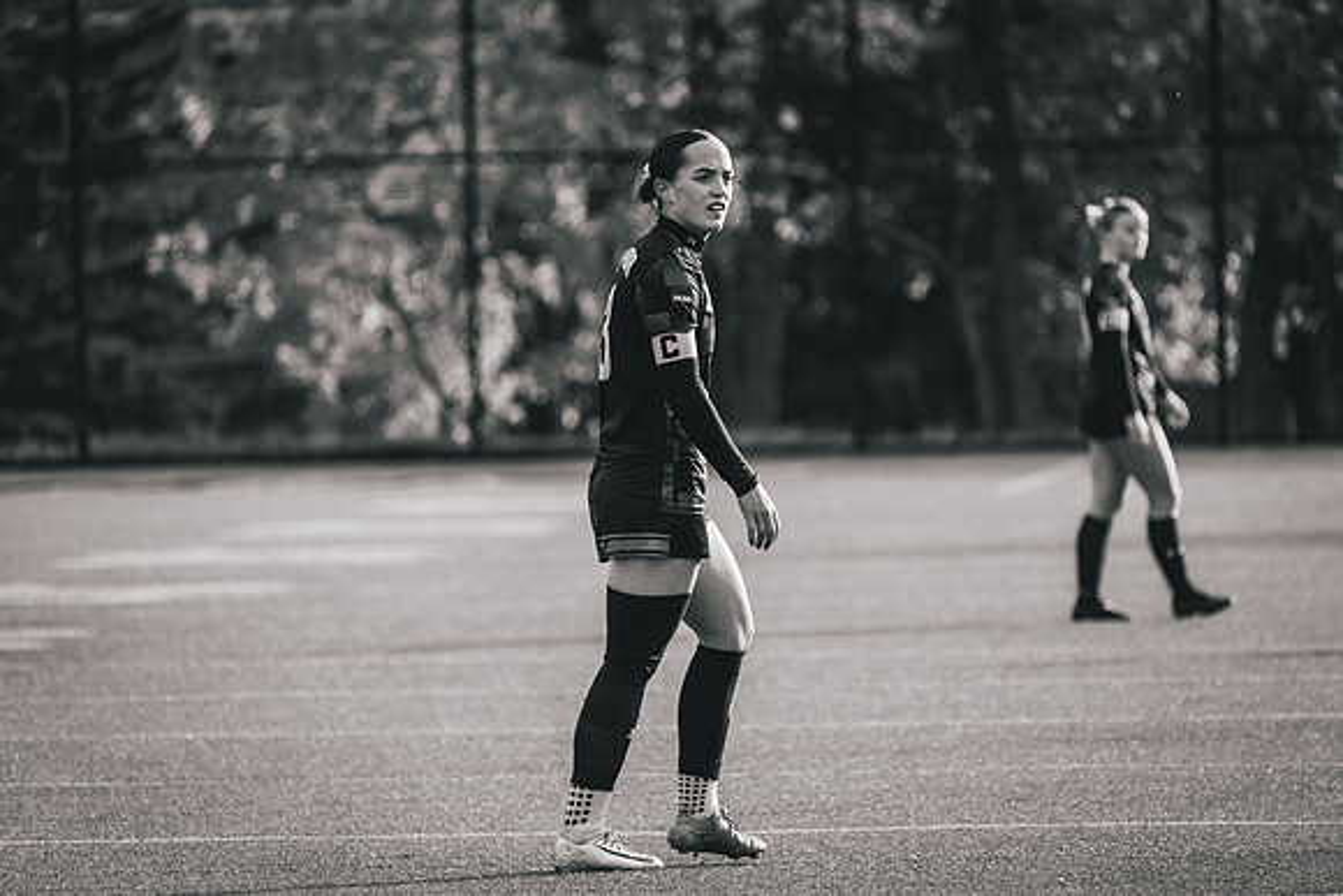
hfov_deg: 4.9
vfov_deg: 3.3
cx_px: 671
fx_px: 15579
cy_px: 448
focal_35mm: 418
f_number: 6.3
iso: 800
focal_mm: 400
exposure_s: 1/1250
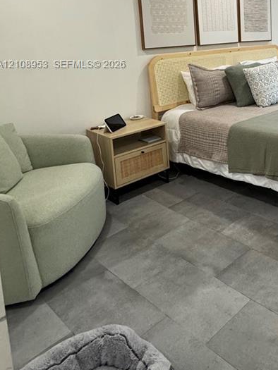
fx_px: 343
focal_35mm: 32
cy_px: 65
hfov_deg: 36.7
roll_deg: +2.3
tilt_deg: -6.4
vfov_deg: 52.5
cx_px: 312
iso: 320
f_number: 2.2
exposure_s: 1/120
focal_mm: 2.22
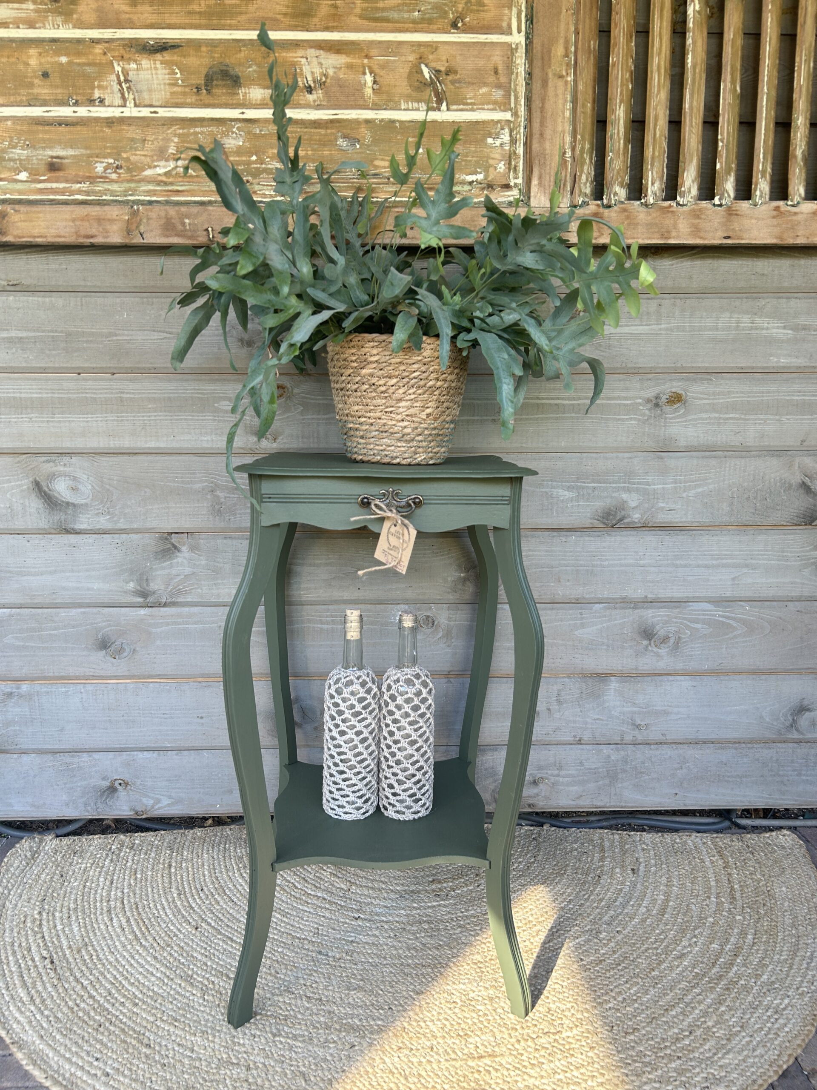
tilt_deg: -10.0
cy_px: 545
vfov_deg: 67.3
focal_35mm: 26
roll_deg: -0.3
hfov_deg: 53.1
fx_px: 818
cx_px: 408
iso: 64
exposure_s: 1/121
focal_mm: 5.7
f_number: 1.5
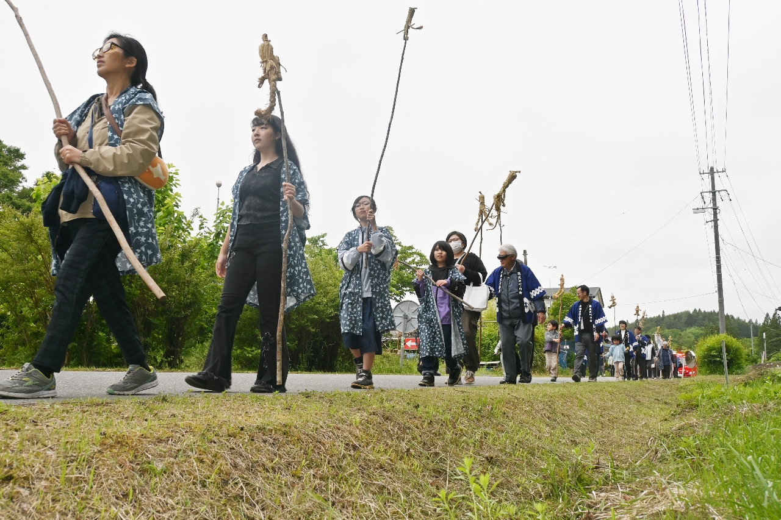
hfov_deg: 57.2
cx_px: 390
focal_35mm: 33
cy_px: 260
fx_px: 716
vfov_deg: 40.0
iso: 100
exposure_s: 1/200
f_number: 7.1
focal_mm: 22
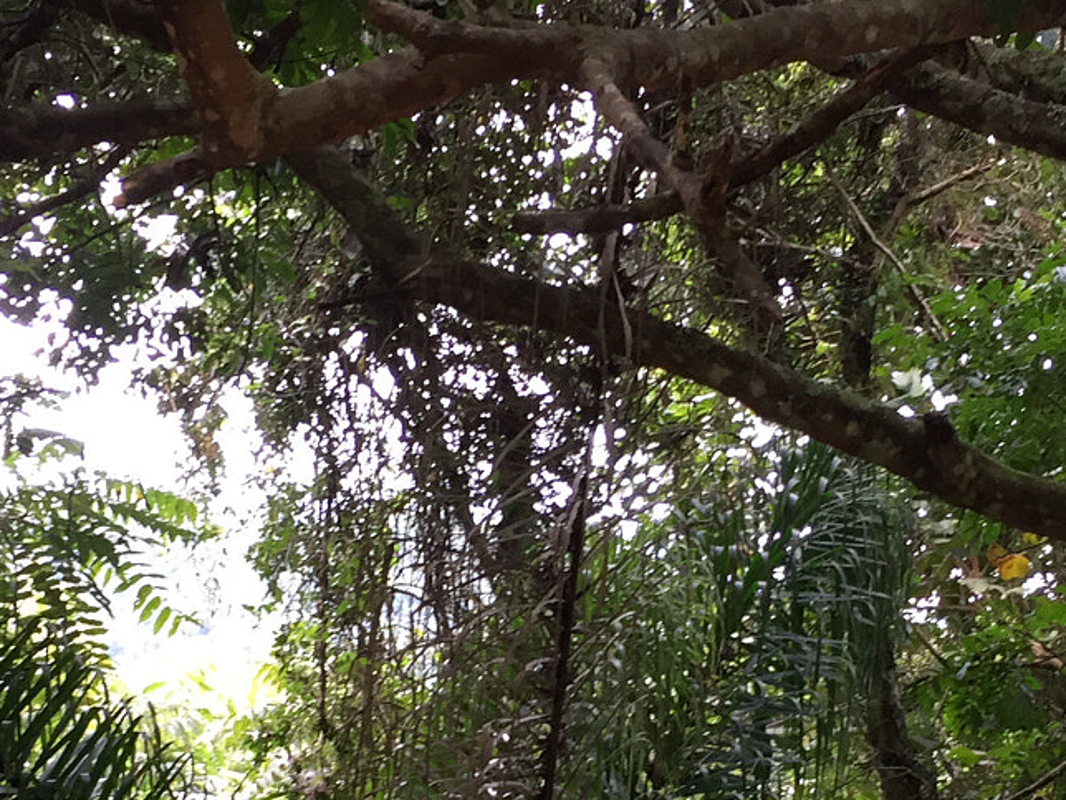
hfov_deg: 27.0
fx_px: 2217
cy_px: 712
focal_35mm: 72
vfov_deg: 20.1
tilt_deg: -0.3
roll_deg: -1.7
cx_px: 621
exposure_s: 1/30
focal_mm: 4.15
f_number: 2.2
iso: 32
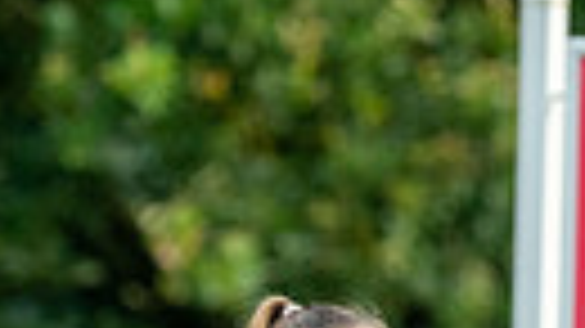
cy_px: 816
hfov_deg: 1.5
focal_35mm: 1399
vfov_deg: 0.9
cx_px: 428
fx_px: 21692
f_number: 5
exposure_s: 1/800
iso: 500
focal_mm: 300
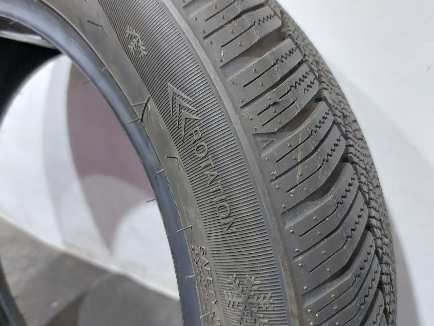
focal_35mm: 26
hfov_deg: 67.3
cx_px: 223
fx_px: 326
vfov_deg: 53.1
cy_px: 159
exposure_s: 1/25
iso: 320
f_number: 1.8
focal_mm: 5.23
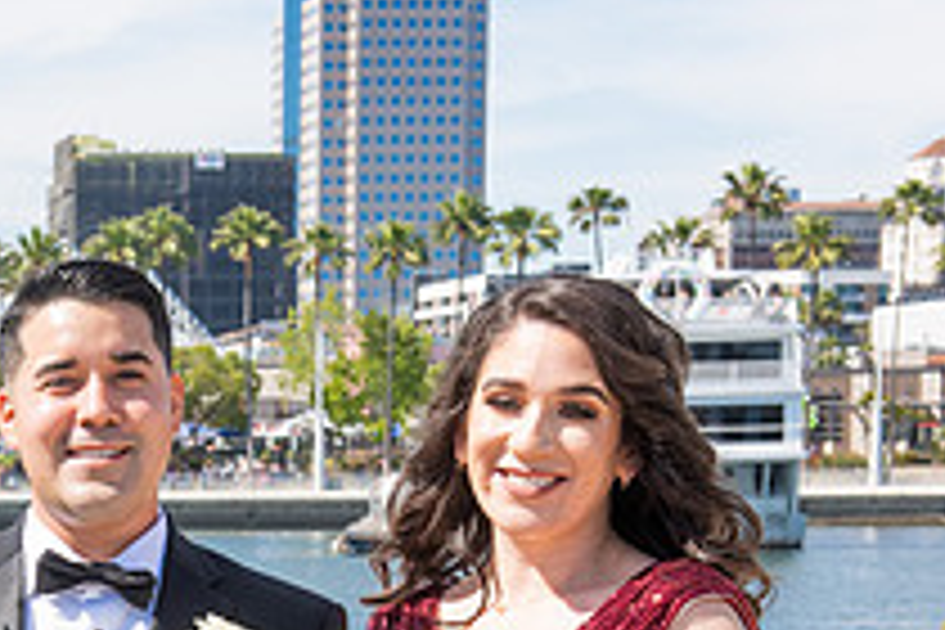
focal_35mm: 138
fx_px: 3622
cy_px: 790
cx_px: -194
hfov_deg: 14.4
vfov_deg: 9.8
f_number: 11
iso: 200
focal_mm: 50
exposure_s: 1/200
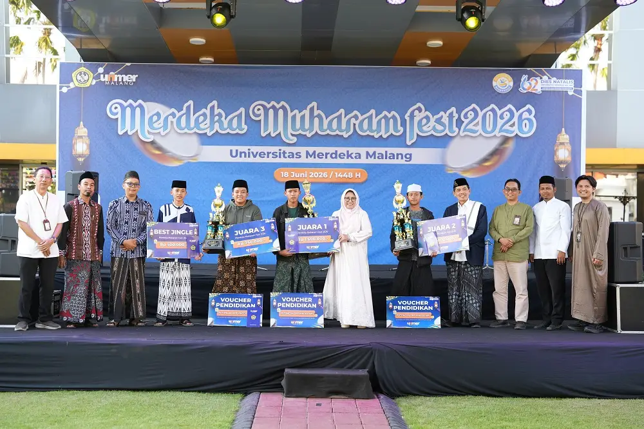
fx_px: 894
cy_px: 214
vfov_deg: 27.0
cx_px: 322
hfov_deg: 39.6
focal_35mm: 50
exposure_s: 1/250
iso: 160
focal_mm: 50
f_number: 2
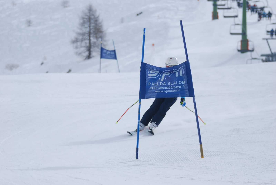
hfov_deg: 10.1
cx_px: 138
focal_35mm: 202
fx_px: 1554
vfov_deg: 6.8
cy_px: 92
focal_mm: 135
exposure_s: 1/1250
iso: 100
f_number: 5
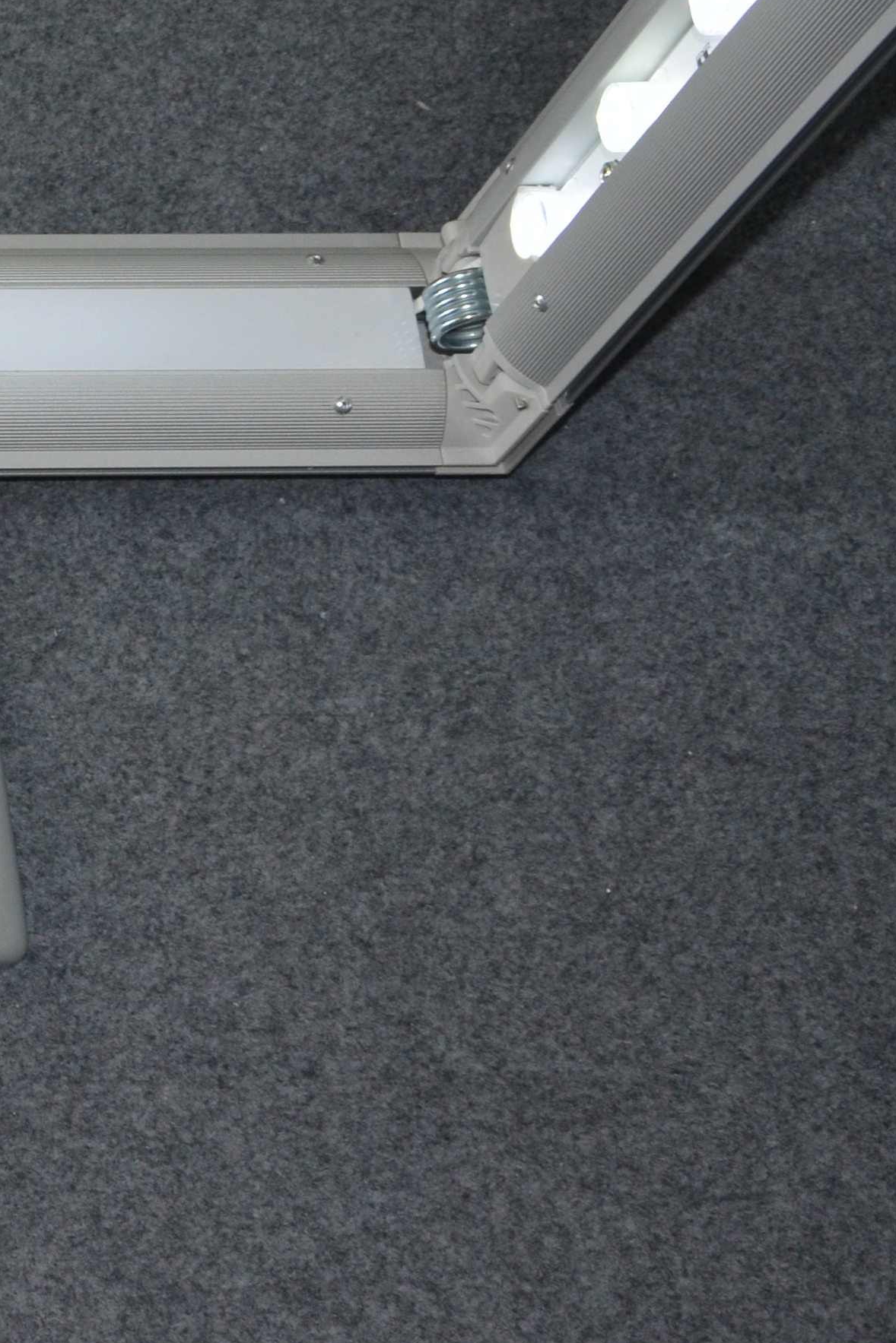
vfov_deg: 19.5
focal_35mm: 104
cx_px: -951
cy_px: 368
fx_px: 3897
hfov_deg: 11.6
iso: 500
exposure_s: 1/160
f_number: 10
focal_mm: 25
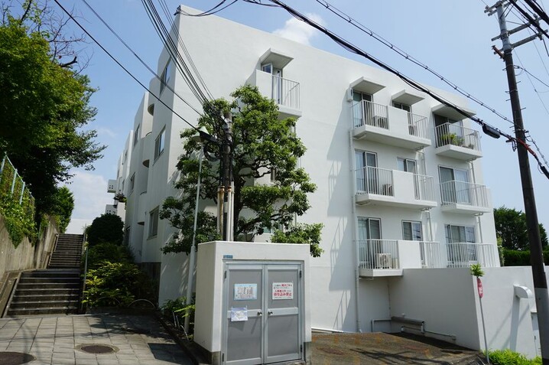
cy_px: 182
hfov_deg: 73.8
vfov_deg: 53.0
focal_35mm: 24
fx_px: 366
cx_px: 274
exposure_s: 1/160
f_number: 11
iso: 100
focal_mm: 16
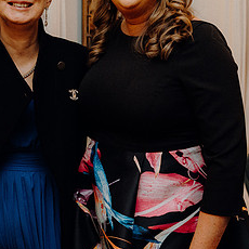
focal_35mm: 75
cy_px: 81
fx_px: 610
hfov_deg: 22.7
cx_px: 50
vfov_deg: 22.9
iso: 2500
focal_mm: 35
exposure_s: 1/160
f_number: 3.5
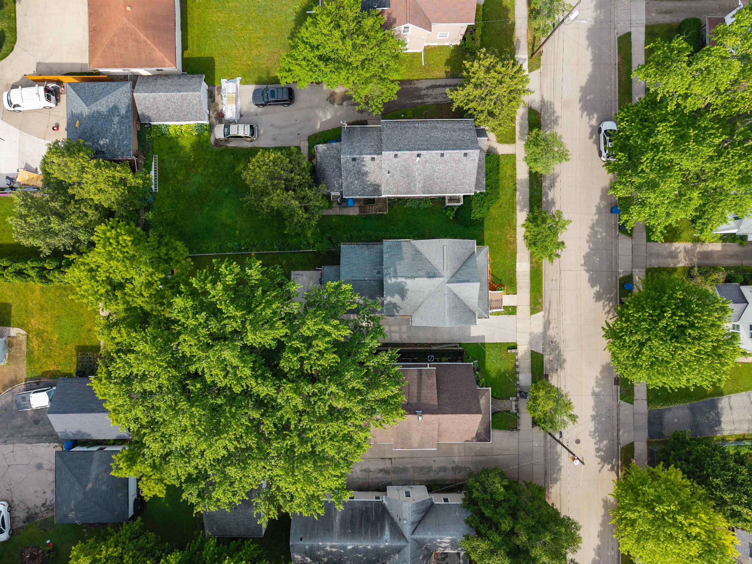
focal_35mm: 24
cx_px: 376
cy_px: 282
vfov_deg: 56.8
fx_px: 521
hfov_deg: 71.6
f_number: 1.8
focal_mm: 8.67
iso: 130
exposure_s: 1/1600
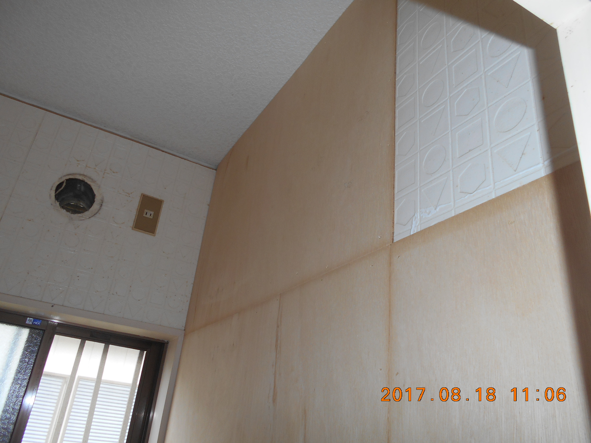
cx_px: 296
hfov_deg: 67.3
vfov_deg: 53.1
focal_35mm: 26
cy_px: 222
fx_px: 444
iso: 80
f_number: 3.2
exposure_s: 1/25
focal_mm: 4.6
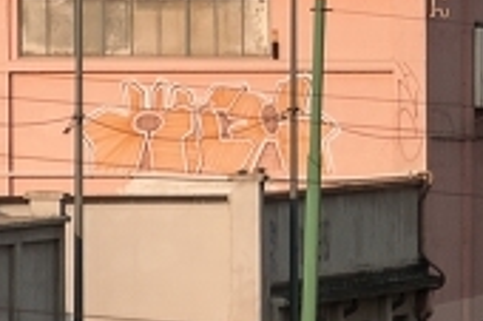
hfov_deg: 2.2
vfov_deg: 1.5
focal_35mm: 925
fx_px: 12397
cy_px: 48
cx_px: 1401
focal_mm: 105
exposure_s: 1/400
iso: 100
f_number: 5.6
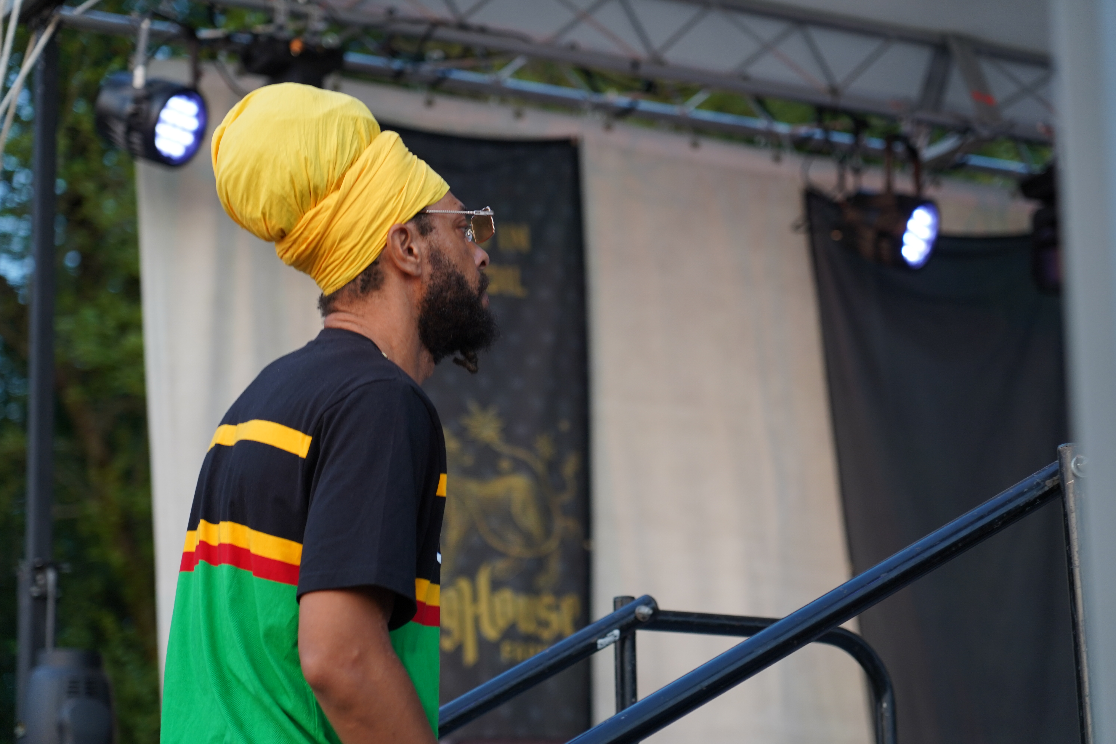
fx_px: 3255
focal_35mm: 105
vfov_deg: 13.0
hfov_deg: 19.5
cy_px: 372
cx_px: 558
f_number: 4
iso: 640
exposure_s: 1/160
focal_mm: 105
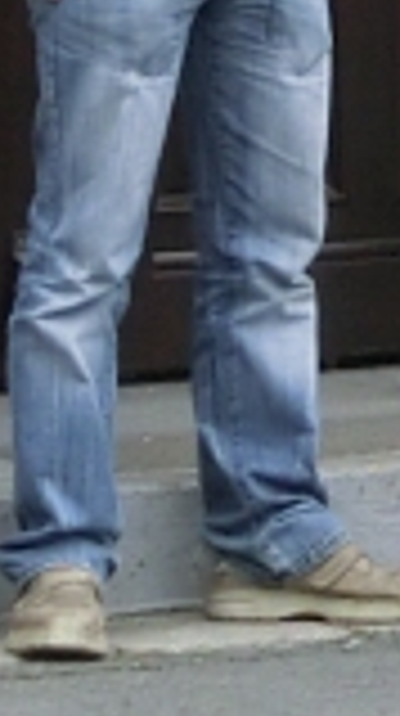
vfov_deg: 3.3
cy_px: -441
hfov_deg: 1.8
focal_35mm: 659
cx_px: 1088
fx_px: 12472
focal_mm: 24.39
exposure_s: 1/400
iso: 800
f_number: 5.8
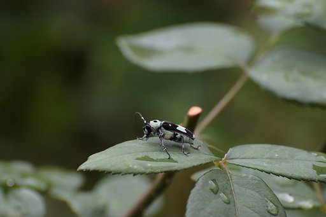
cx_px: 163
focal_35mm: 450
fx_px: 4073
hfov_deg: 4.6
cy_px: 108
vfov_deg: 3.1
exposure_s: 1/500
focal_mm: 300
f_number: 8
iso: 800
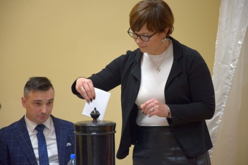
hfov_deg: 13.0
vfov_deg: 8.7
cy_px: 82
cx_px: 124
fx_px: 1085
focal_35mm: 158
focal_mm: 105
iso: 900
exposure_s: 1/60
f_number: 5.6
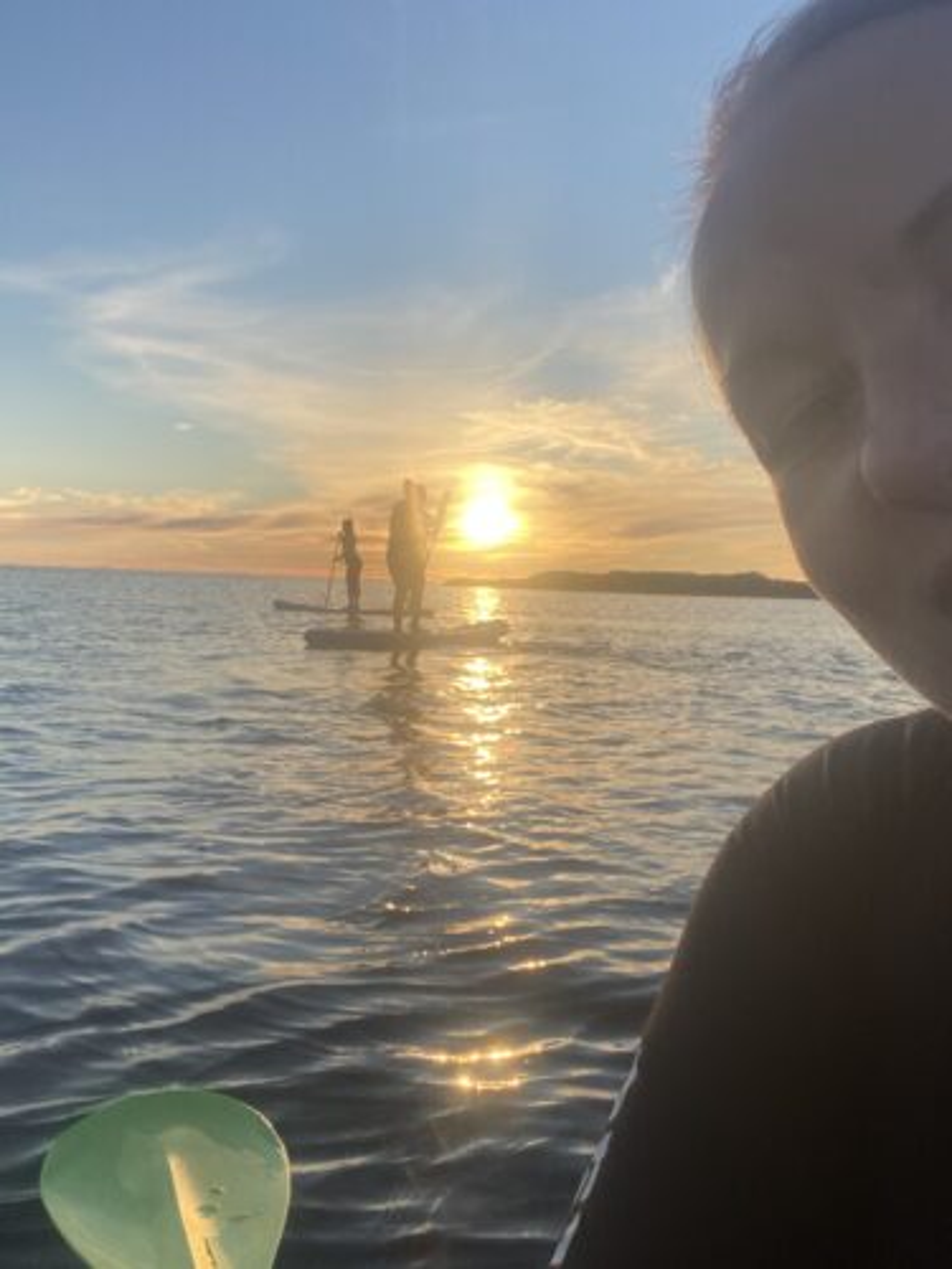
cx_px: 476
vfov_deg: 60.0
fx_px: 1100
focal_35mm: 30
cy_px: 634
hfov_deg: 46.8
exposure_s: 1/581
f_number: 2.2
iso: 25
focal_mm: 2.71
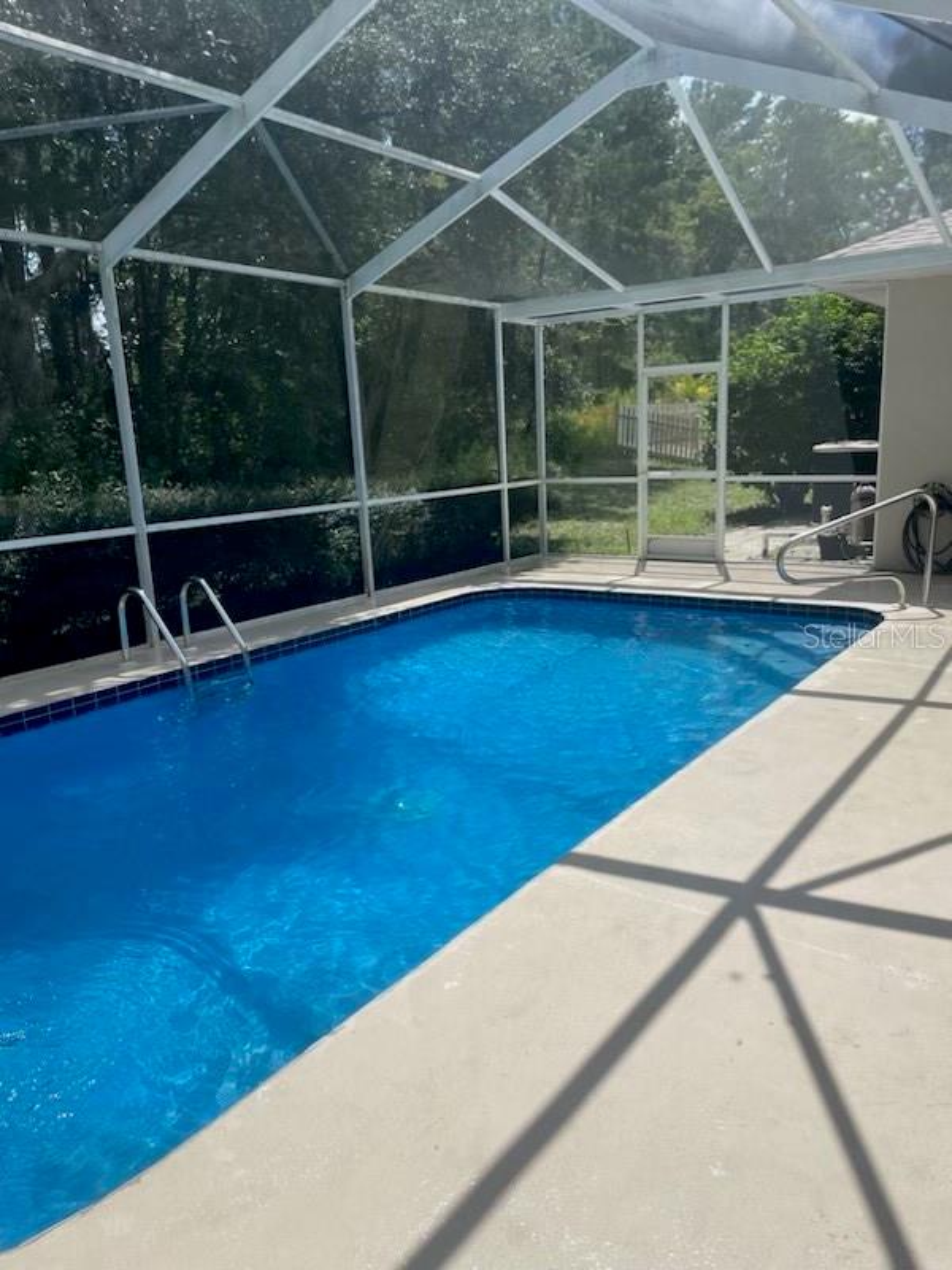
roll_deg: +2.3
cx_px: 476
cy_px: 635
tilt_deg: -12.6
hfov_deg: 53.1
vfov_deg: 67.3
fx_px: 953
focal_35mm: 26
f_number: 1.6
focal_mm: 4.2
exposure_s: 1/3509
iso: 32
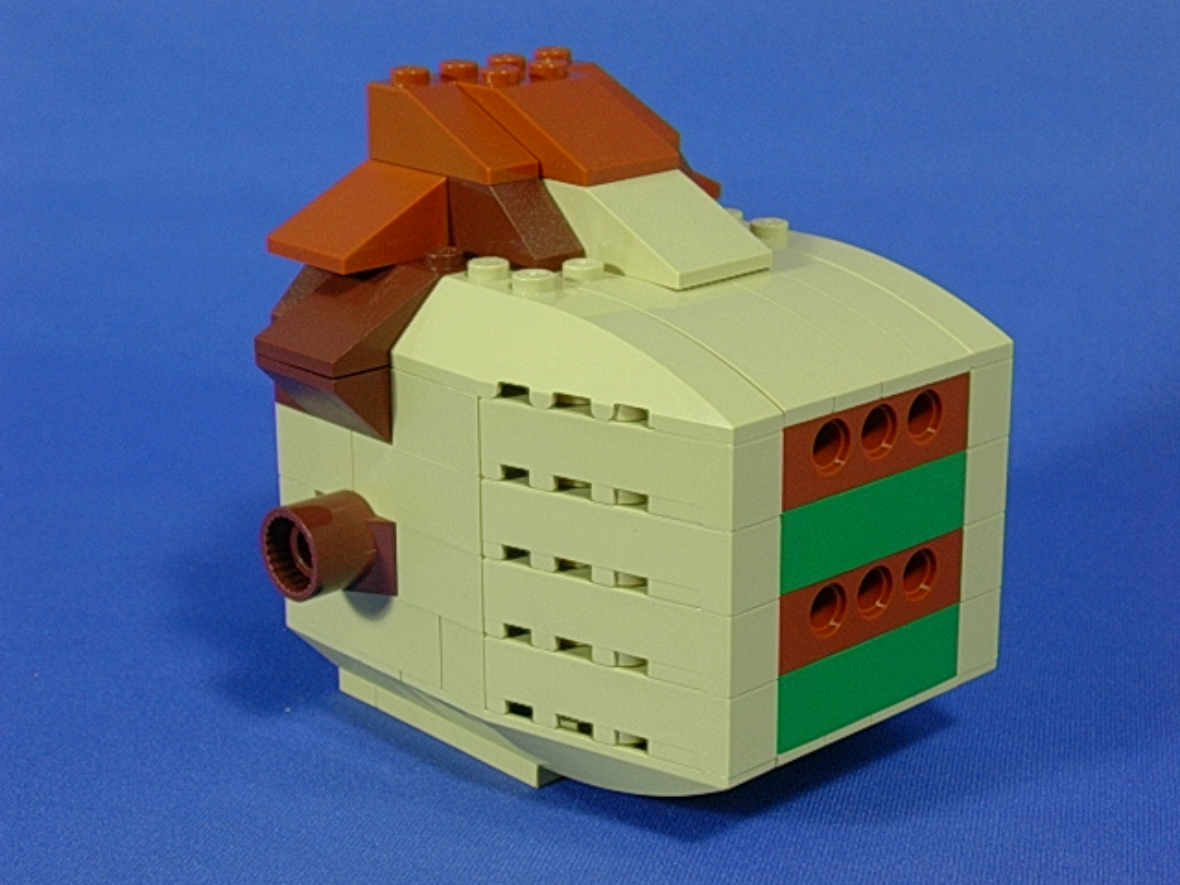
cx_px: 590
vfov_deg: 21.9
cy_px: 442
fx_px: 2284
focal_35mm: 67
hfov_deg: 29.0
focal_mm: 10.2
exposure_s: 1/8.9
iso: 70
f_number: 3.6
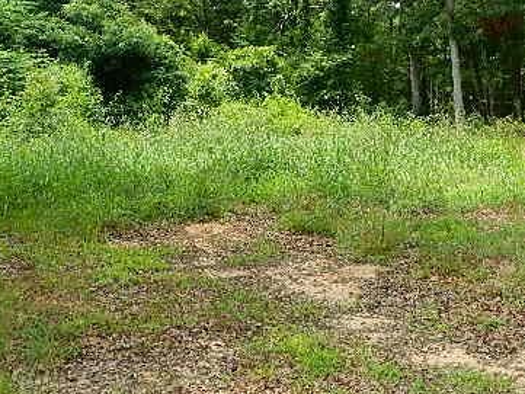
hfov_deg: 34.7
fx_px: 834
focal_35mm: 55
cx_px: 337
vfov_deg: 26.2
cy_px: 92
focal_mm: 5.6
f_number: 3.2
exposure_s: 1/200
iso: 80
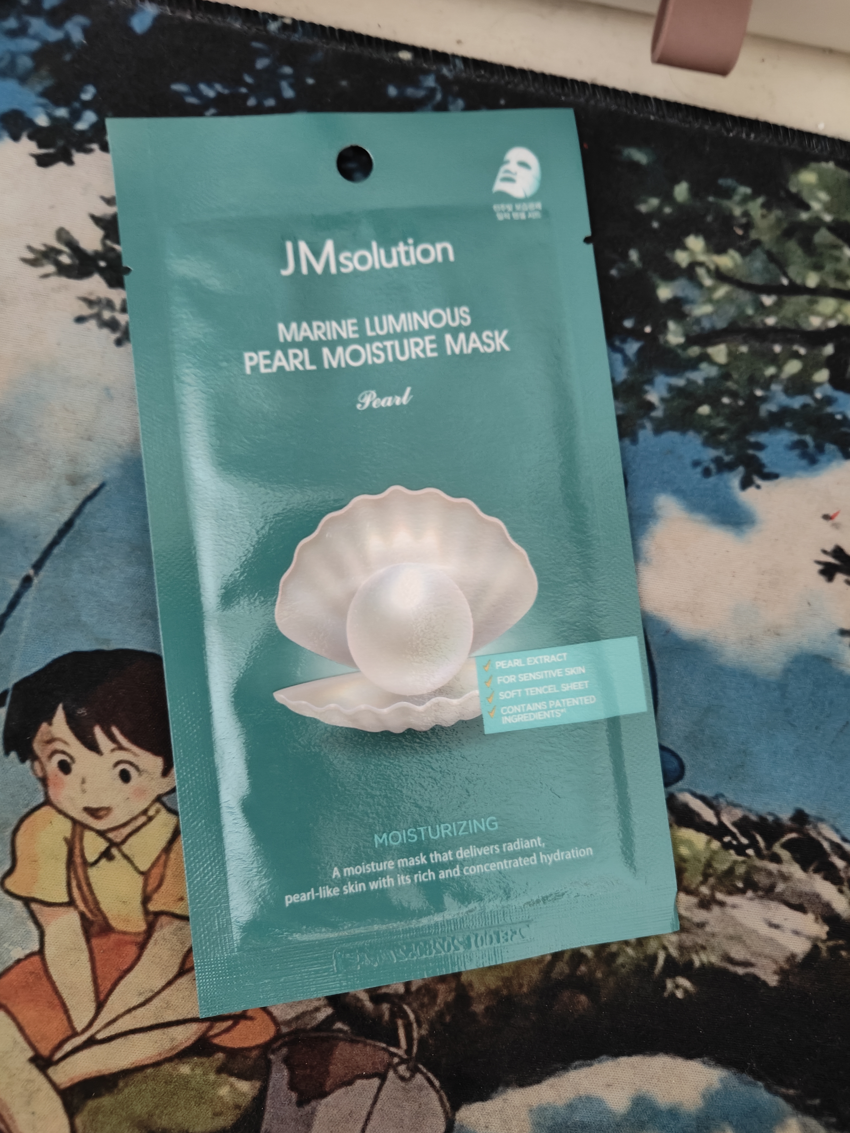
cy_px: 566
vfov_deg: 71.6
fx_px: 786
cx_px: 425
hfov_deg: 56.8
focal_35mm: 24
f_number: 1.8
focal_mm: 5.59
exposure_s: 1/27
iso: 1250
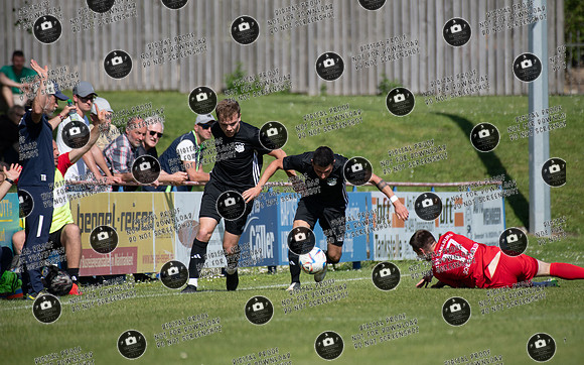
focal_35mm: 547
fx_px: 8700
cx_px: 307
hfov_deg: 3.8
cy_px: 170
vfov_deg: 2.4
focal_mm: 500
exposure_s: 1/1600
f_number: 5.6
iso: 320
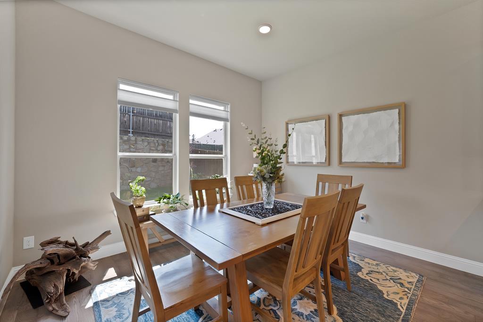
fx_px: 188
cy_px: 161
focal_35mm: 14
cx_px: 242
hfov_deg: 104.2
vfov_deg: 81.2
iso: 640
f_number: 9
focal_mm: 14
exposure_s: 1/4
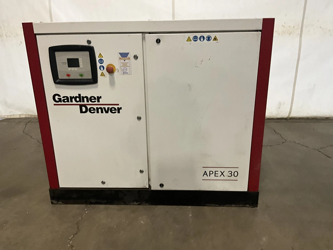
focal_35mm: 30
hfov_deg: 60.0
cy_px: 123
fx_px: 289
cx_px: 163
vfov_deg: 46.8
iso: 200
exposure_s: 1/60
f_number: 1.8
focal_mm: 3
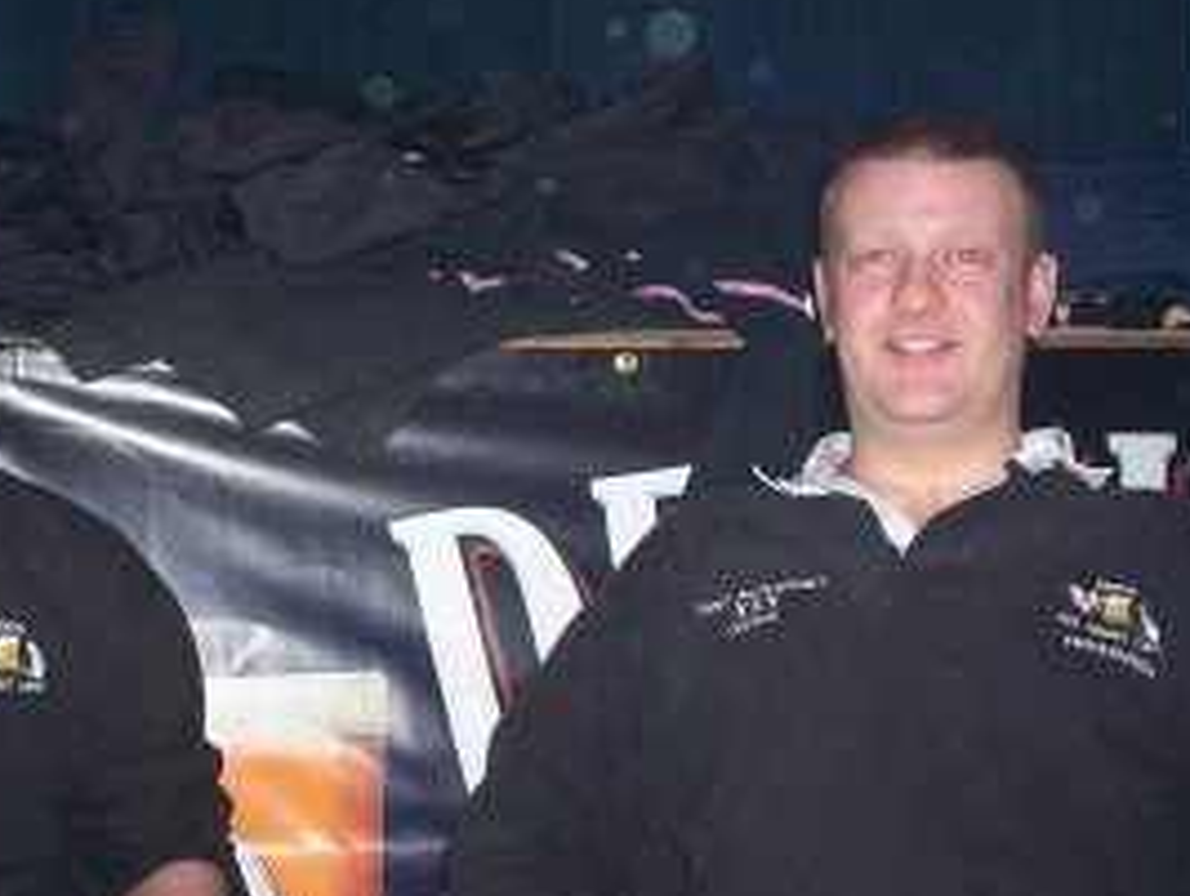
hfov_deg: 33.6
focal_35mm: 57
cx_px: 464
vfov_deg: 25.7
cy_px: 530
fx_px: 1962
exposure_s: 1/60
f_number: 4.5
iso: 140
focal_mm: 4.99
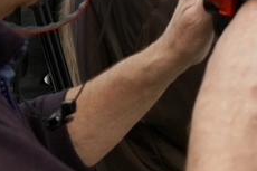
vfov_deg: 12.9
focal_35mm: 103
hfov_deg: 18.3
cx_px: 354
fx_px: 732
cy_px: -40
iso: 1000
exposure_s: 1/160
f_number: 4
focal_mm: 21
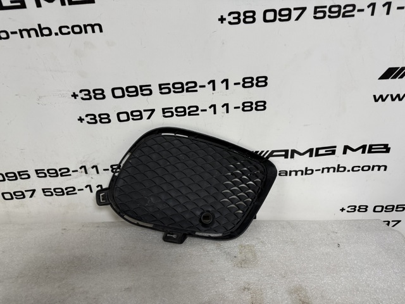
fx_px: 281
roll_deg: -1.2
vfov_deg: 56.8
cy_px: 152
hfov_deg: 71.6
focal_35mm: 24
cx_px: 202
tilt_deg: -25.4
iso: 160
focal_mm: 6.76
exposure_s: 1/121
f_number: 1.78
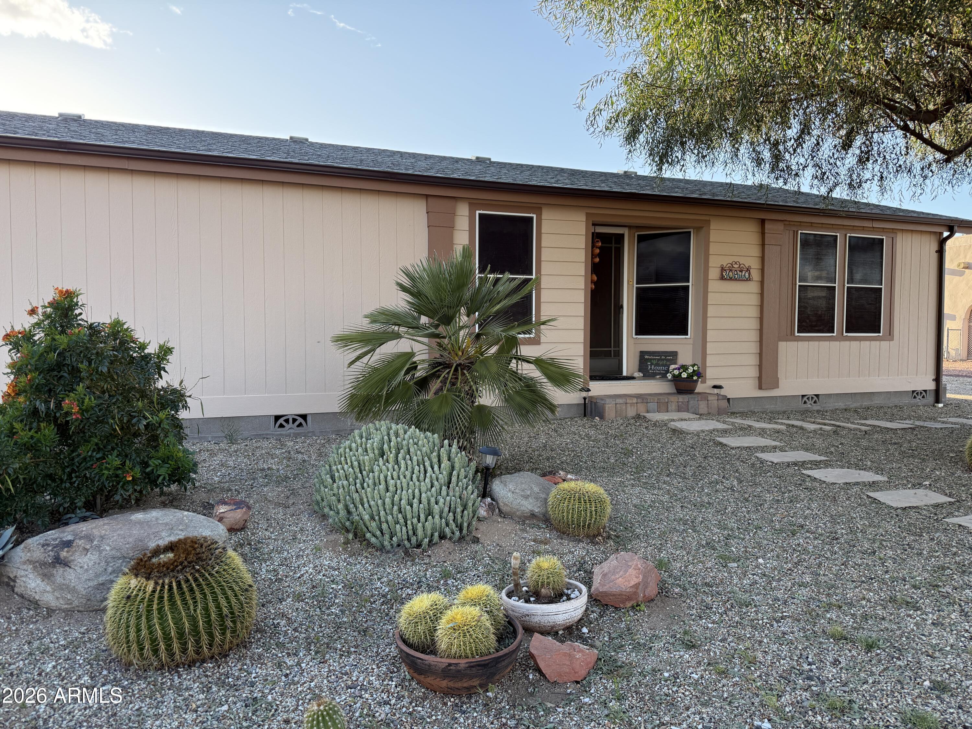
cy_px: 364
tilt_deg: -1.9
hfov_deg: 71.6
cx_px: 486
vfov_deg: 56.8
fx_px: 674
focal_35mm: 24
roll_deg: -0.1
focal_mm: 6.76
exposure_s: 1/735
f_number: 1.78
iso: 100
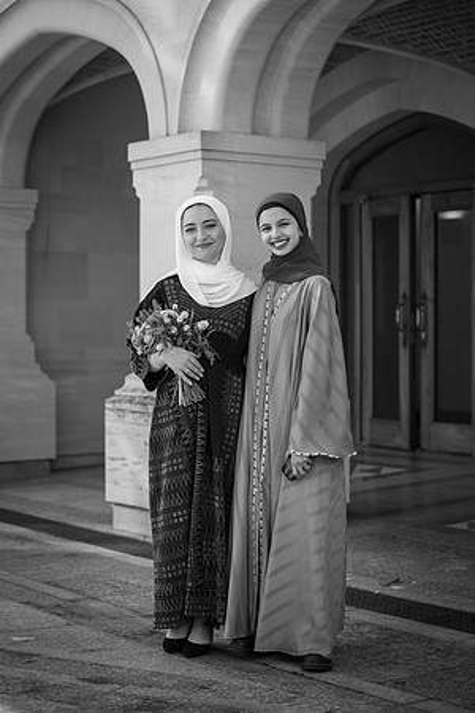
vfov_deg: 20.4
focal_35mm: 100
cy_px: 356
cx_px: 238
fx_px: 1979
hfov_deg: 13.7
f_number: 2.8
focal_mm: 100
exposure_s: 1/1000
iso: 100
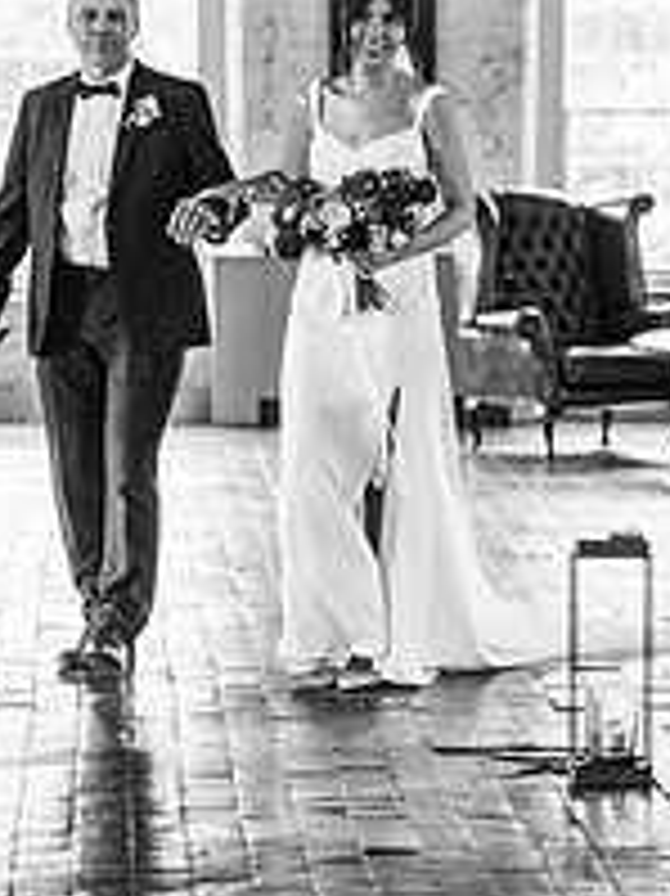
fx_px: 4779
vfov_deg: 10.6
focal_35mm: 185
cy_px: 104
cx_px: 322
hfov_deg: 8.0
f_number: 2
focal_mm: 85
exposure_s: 1/200
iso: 400
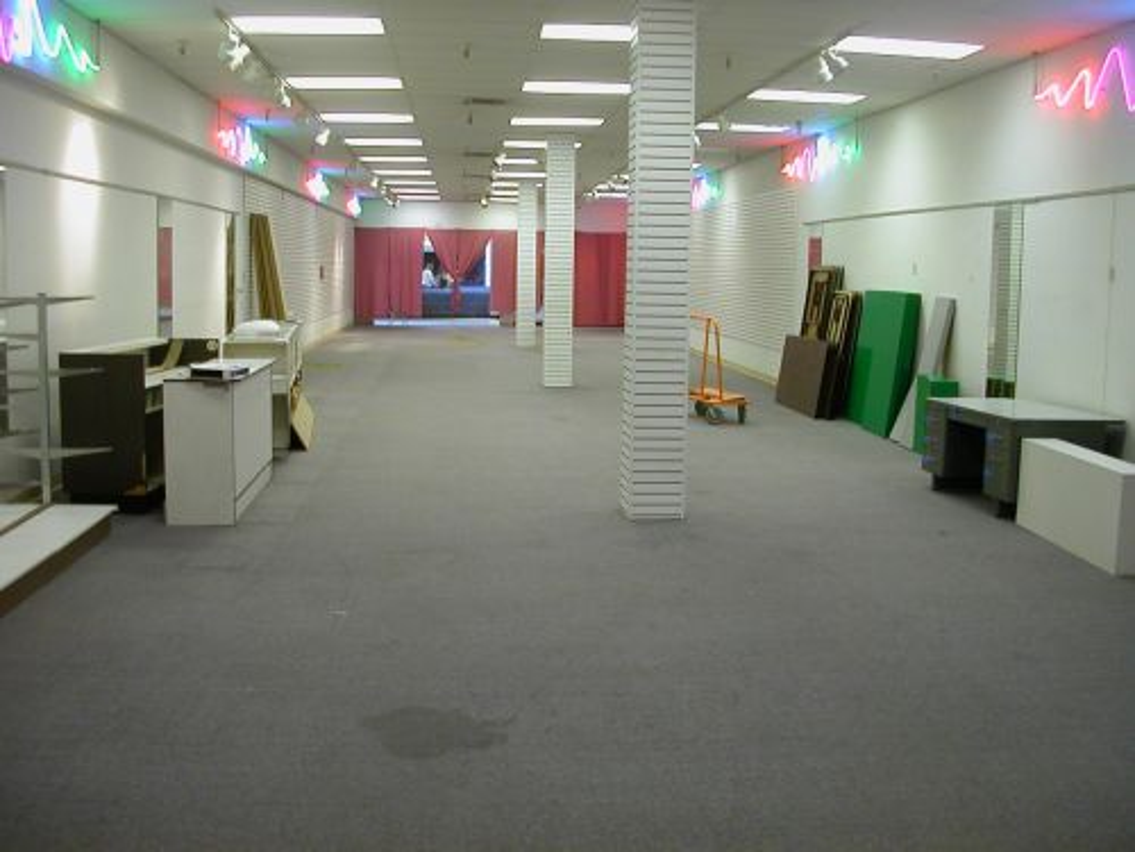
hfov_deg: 50.1
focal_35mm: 37
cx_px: 568
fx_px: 1213
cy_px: 426
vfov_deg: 38.7
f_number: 2.7
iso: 100
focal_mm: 5.6
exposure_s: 1/16.7
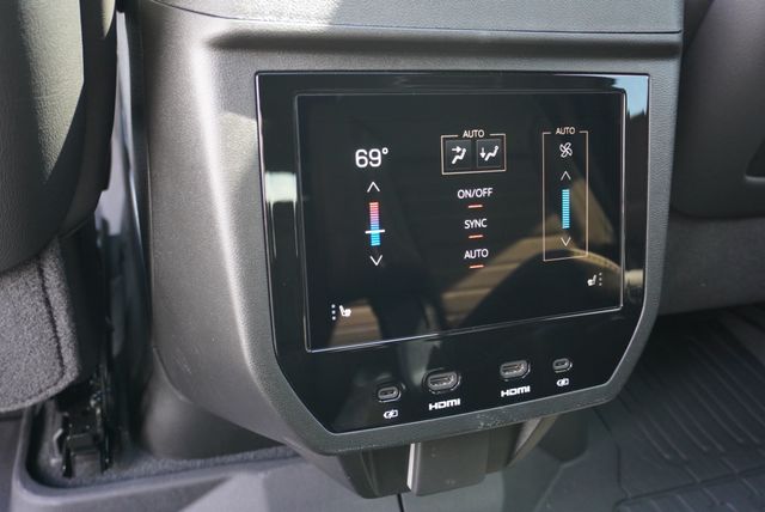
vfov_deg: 41.8
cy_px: 256
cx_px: 382
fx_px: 670
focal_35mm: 32
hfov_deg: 59.4
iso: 1000
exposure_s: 1/60
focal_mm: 21
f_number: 4
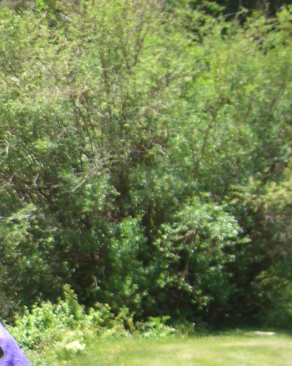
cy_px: 380
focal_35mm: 122
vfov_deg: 15.4
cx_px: -280
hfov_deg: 11.5
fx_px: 1318
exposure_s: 1/800
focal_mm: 7.9
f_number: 2.8
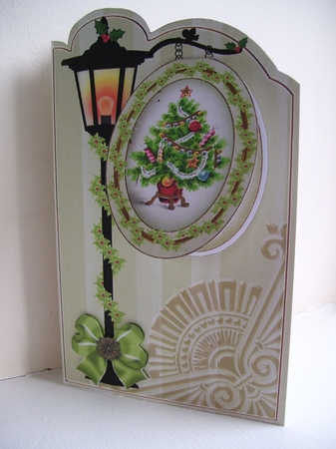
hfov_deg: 39.6
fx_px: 466
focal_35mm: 36
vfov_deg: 51.4
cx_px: 168
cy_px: 224
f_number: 2.7
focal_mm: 6
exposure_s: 1/60
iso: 80
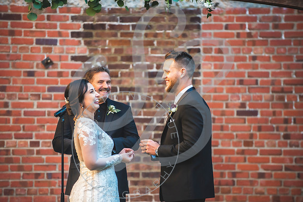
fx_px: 1818
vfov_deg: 6.4
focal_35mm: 216
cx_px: 151
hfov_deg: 9.5
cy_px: 108
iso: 640
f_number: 2.8
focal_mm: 200
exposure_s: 1/640
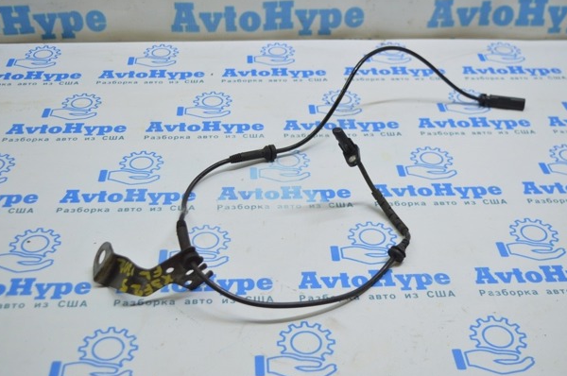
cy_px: 180
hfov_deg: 41.2
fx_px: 755
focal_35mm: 48
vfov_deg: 28.0
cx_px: 281
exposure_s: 1/60
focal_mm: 30
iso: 400
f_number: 4.2
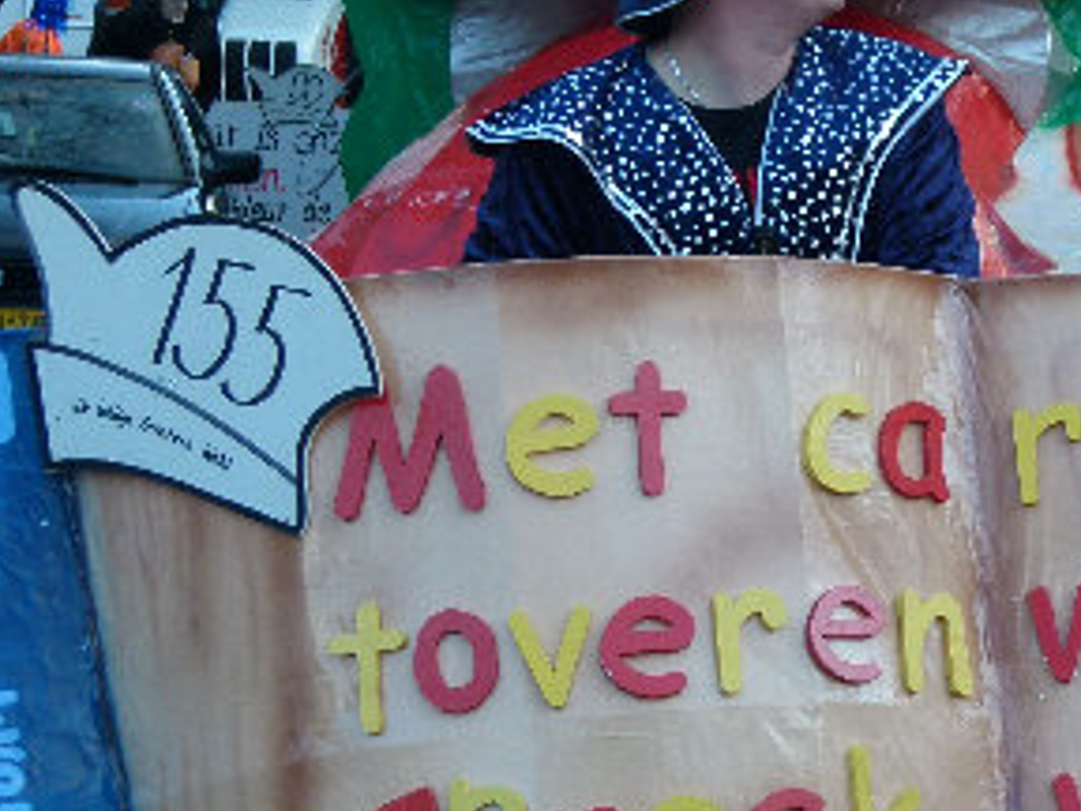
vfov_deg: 7.3
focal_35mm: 202
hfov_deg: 9.8
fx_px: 6308
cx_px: 950
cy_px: 556
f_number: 3.4
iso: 100
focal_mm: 16.4
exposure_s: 1/100
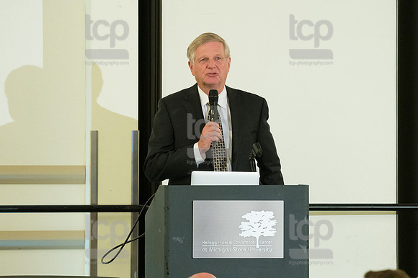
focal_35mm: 300
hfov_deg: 6.9
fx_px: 3481
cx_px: 209
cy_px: 139
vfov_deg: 4.6
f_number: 4.5
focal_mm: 200
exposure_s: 1/400
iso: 3200
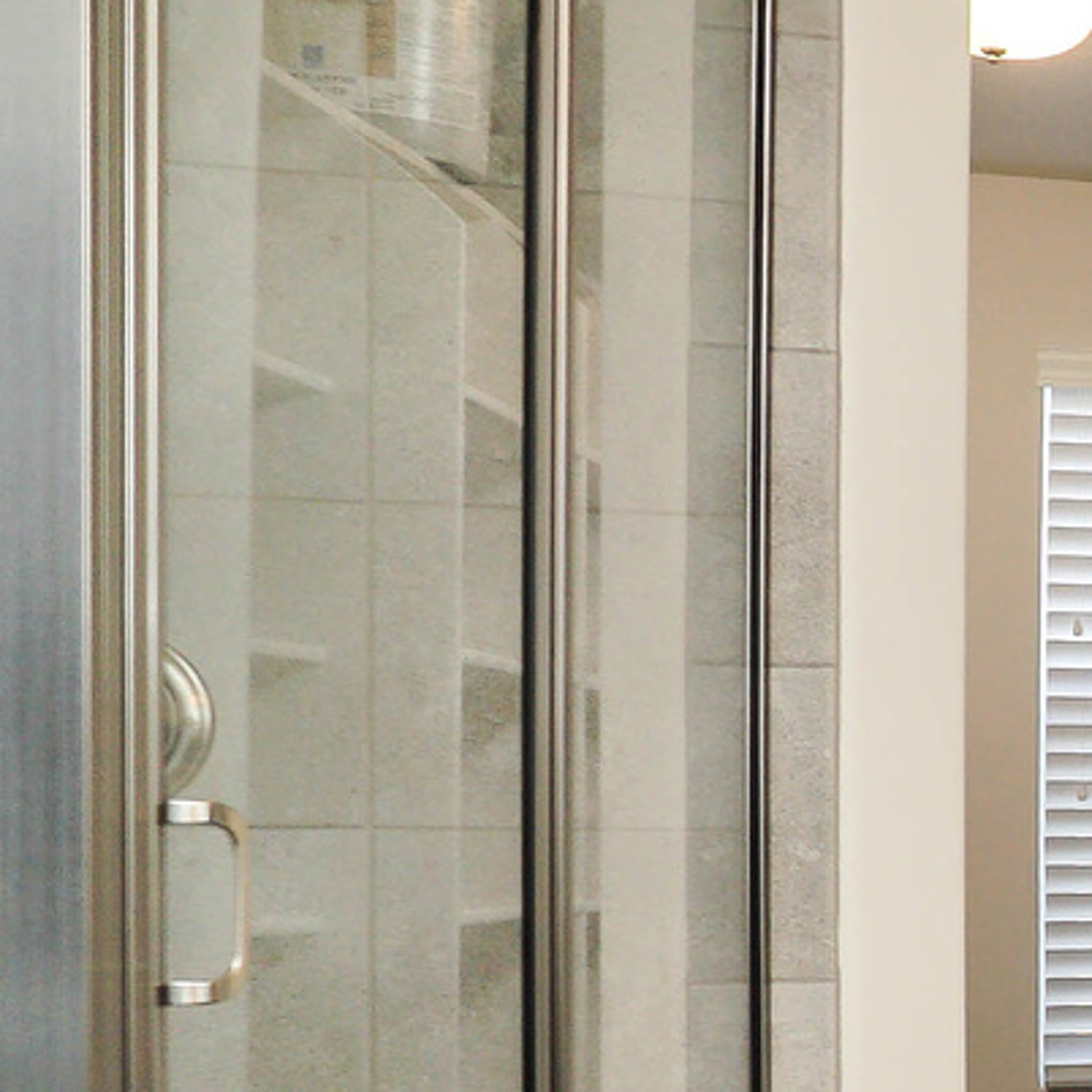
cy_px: 856
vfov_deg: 21.9
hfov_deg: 14.2
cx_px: 2673
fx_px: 2784
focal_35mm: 78
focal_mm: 18
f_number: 5.6
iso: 800
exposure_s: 1/80
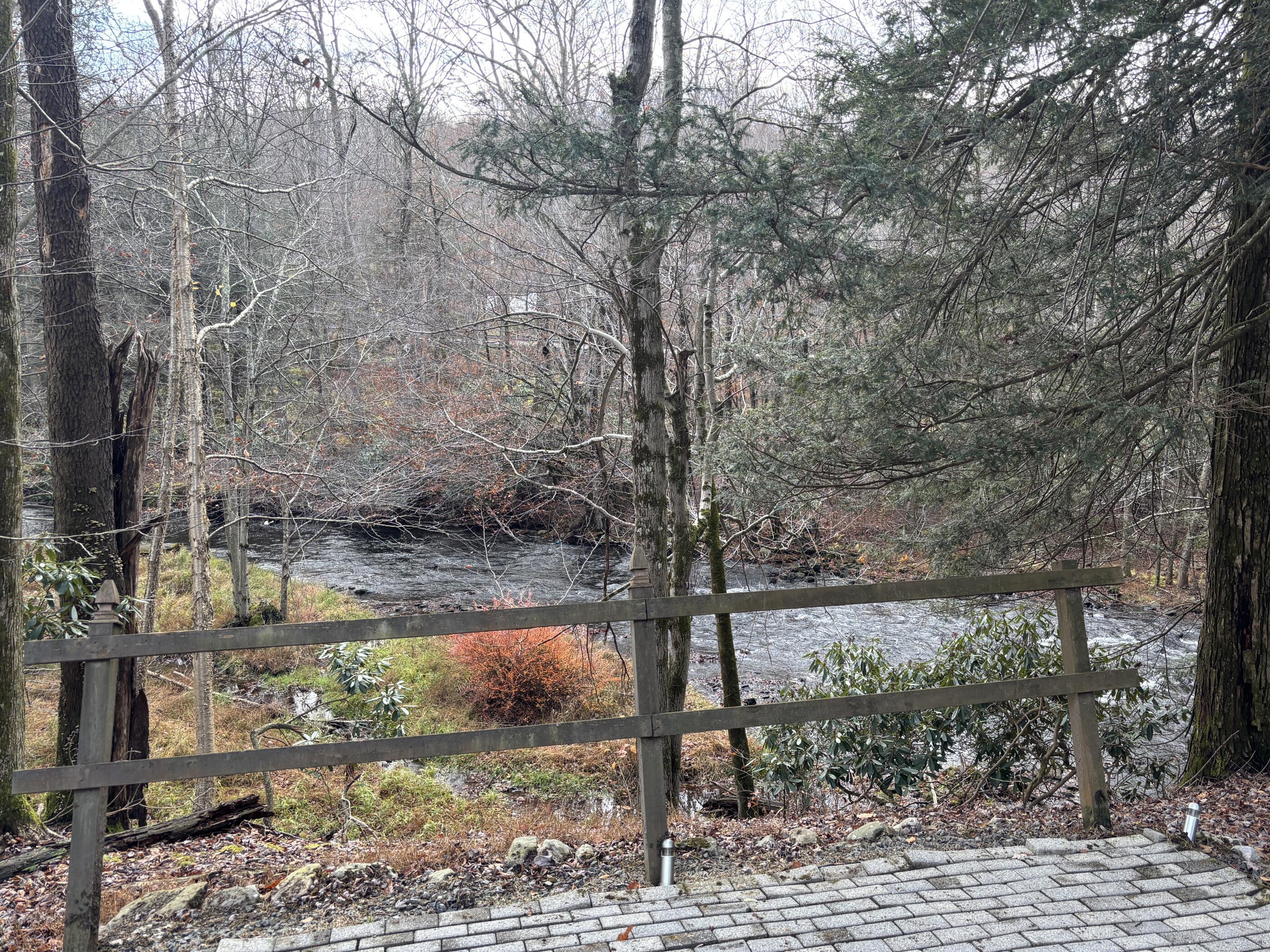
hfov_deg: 63.4
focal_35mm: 28
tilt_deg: -8.2
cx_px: 668
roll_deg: -1.6
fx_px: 1027
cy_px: 502
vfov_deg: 49.7
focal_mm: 5.96
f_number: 1.6
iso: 50
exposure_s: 1/161
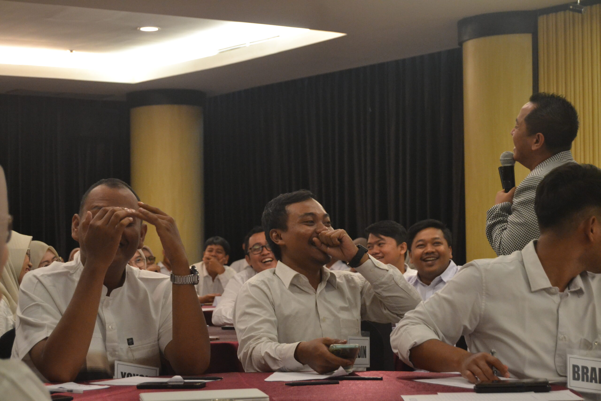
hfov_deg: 24.6
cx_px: 300
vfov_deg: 16.6
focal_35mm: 82
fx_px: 1377
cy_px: 200
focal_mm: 55
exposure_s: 1/60
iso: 2200
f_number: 5.6
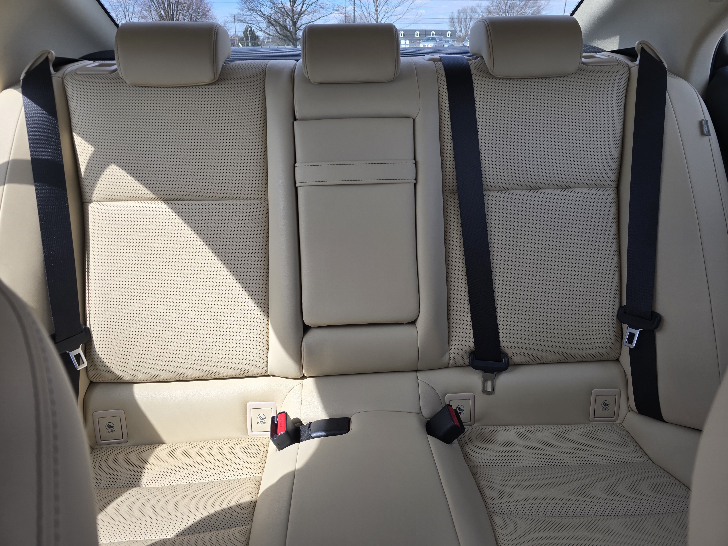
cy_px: 273
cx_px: 364
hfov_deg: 73.9
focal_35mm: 23
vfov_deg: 58.9
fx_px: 484
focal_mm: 6.3
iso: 12
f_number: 1.7
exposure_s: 1/223
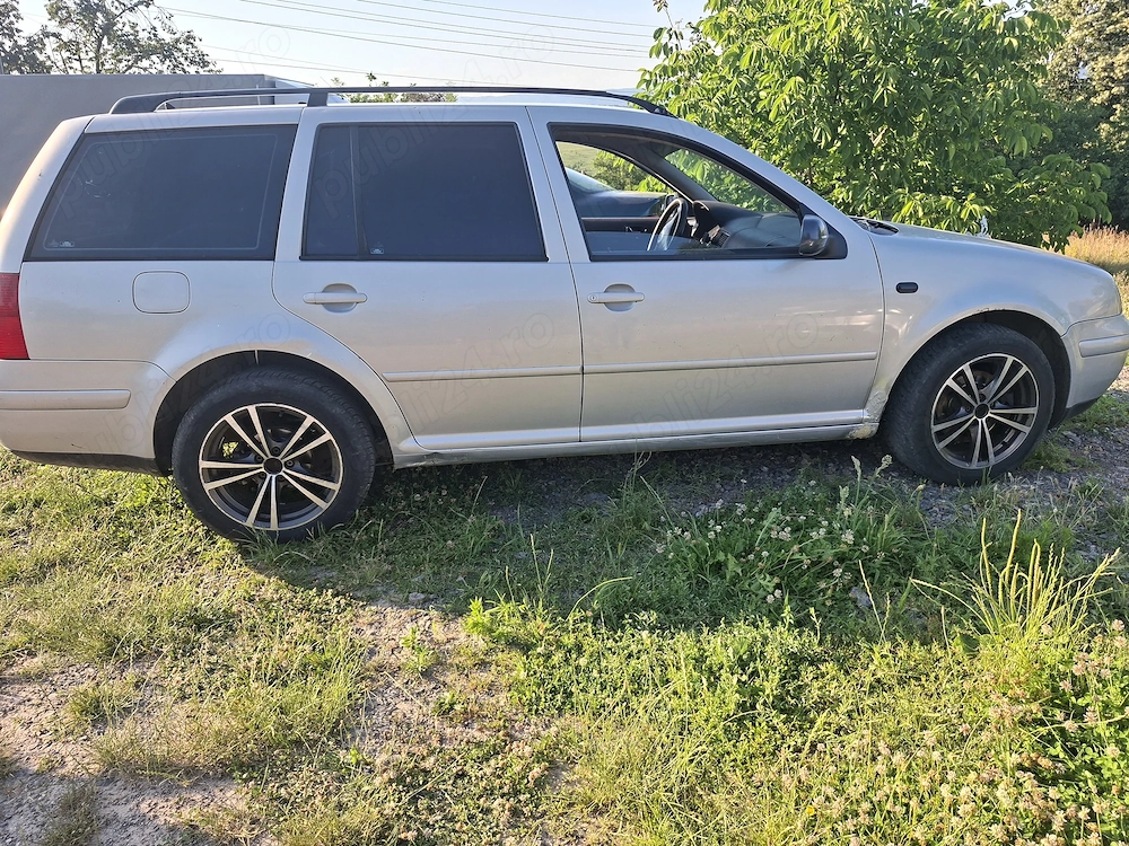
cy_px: 423
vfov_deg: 58.9
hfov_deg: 73.9
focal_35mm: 23
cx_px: 564
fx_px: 750
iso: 50
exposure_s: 1/646
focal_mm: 5.54
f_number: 1.8
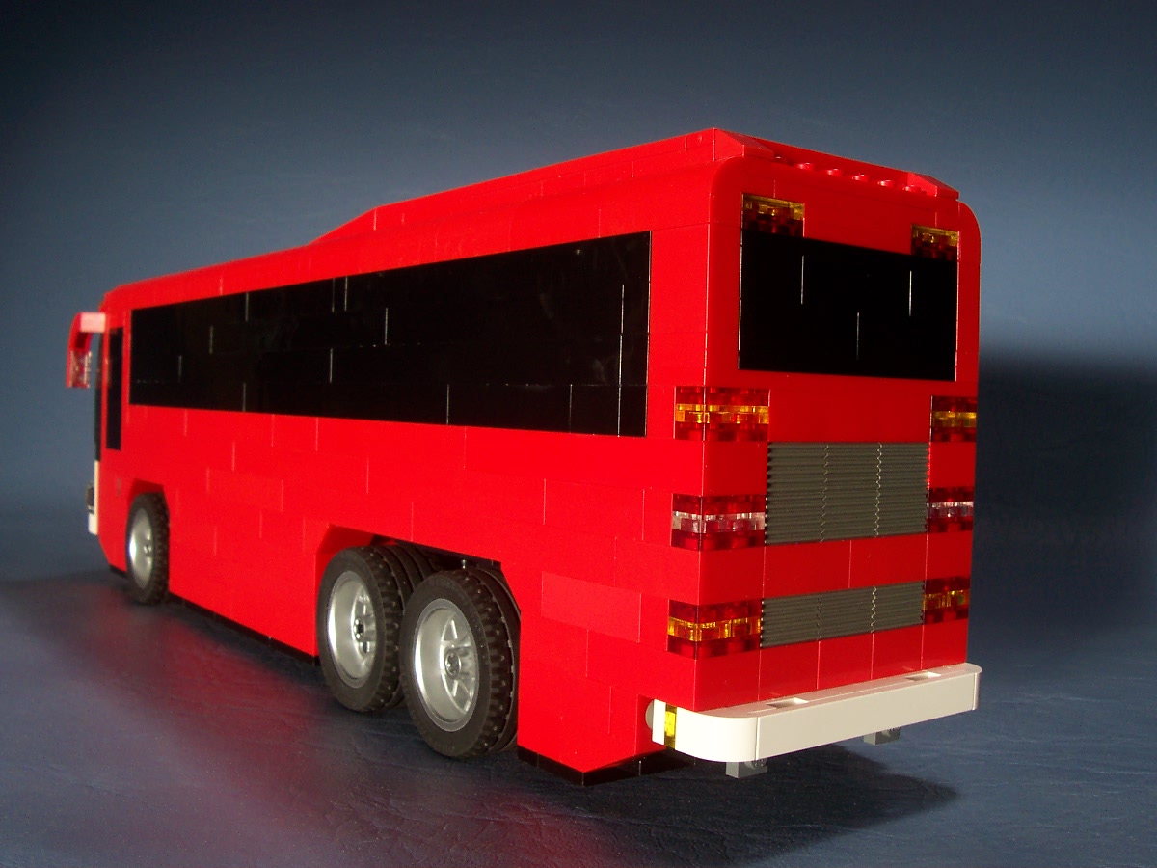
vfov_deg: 38.7
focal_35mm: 37
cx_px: 578
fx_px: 1237
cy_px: 434
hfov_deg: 50.1
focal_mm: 5.6
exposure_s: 1/180
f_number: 5.6
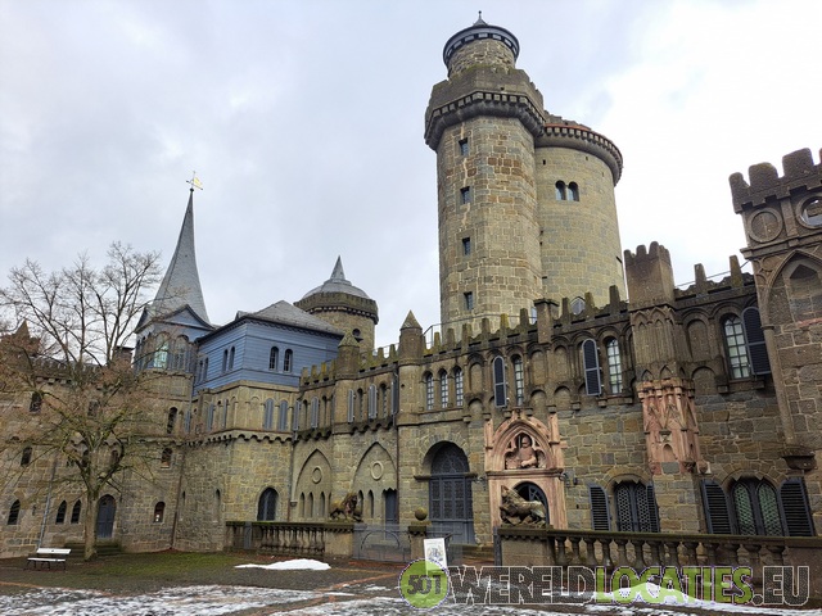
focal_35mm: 24
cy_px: 308
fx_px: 570
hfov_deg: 71.6
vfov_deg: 56.8
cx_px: 411
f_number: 1.8
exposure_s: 1/419
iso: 50
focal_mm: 5.23
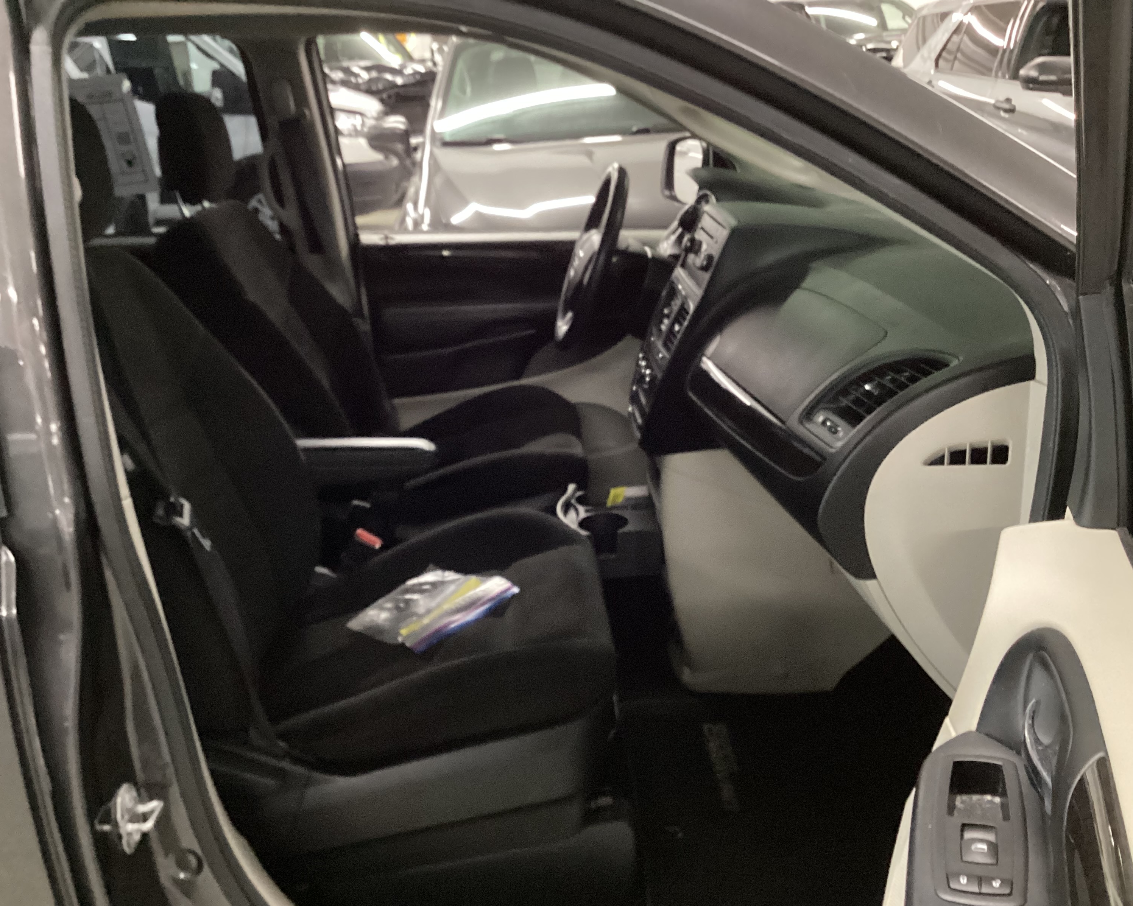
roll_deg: +3.5
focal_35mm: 33
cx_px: 531
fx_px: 1106
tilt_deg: -23.4
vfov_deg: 44.5
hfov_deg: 54.2
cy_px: 462
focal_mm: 3.3
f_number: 2.4
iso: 320
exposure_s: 1/33
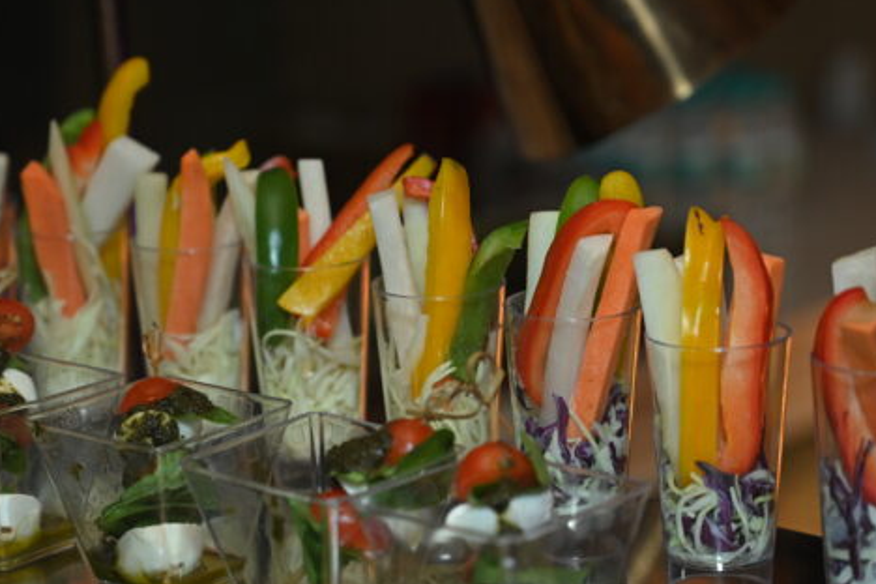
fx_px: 2530
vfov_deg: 13.1
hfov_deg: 19.6
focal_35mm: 104
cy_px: 411
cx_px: 429
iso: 1600
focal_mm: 70
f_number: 4
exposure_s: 1/250
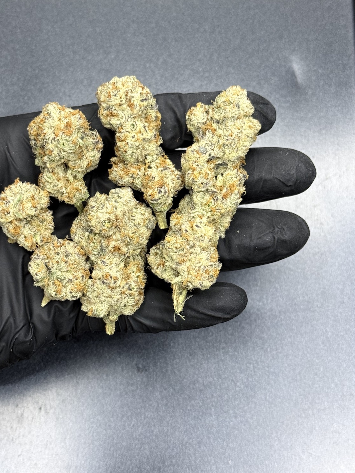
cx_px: 141
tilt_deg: -76.9
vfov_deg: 29.8
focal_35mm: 65
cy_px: 226
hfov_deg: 22.5
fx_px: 889
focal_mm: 6.76
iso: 160
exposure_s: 1/50
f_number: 1.78
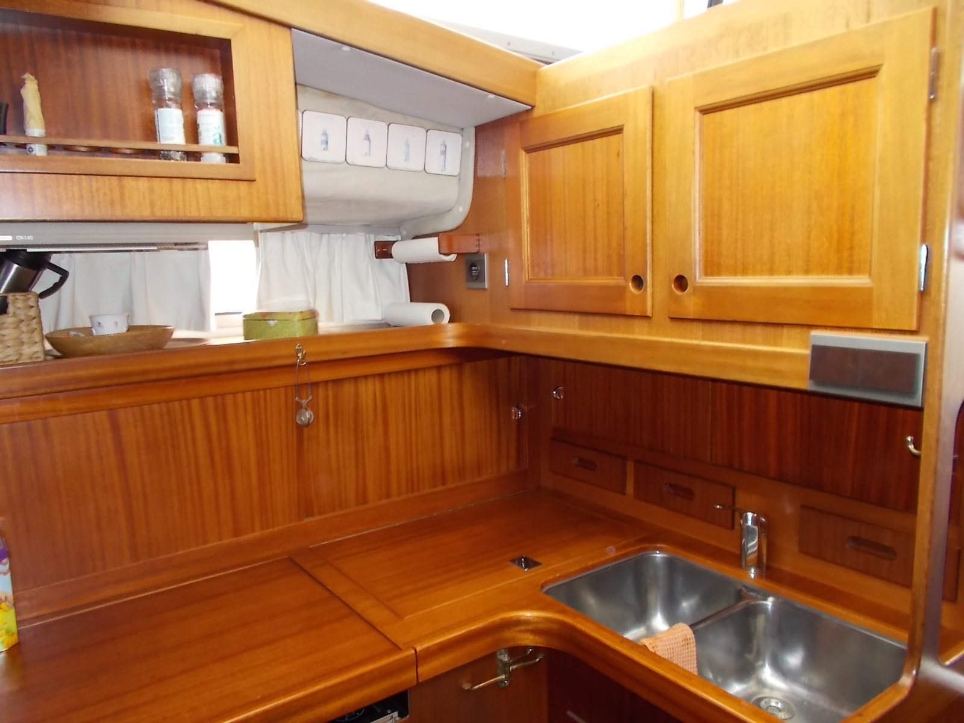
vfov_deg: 53.1
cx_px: 482
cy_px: 362
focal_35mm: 26
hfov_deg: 67.3
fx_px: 724
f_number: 3.2
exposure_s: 1/25
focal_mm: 4.6
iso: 200
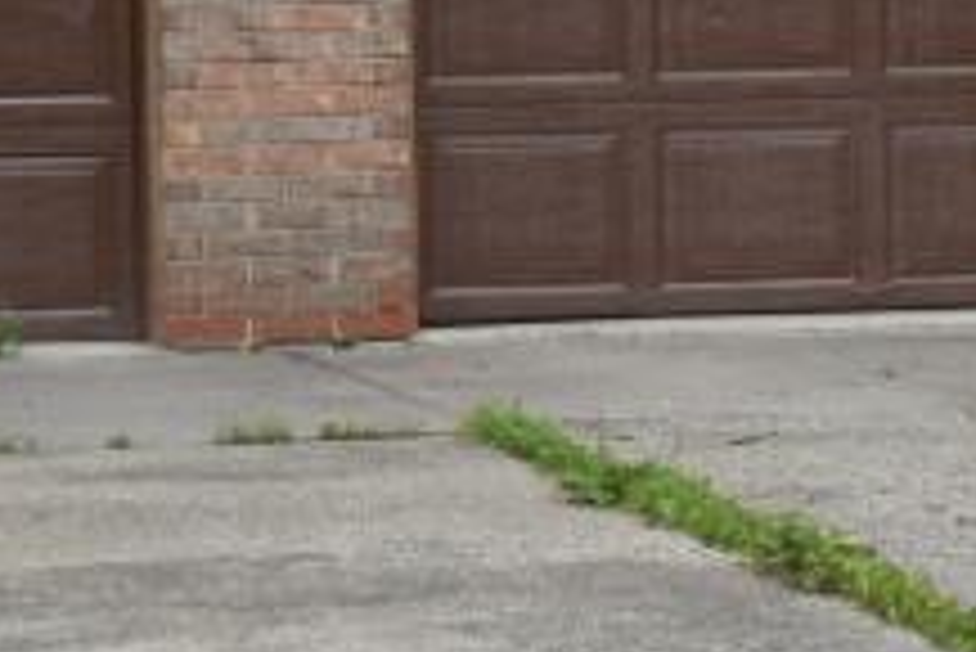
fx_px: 7867
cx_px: 805
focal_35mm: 290
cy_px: -742
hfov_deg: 7.1
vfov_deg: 4.7
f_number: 8
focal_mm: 28
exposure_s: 1/250
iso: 100
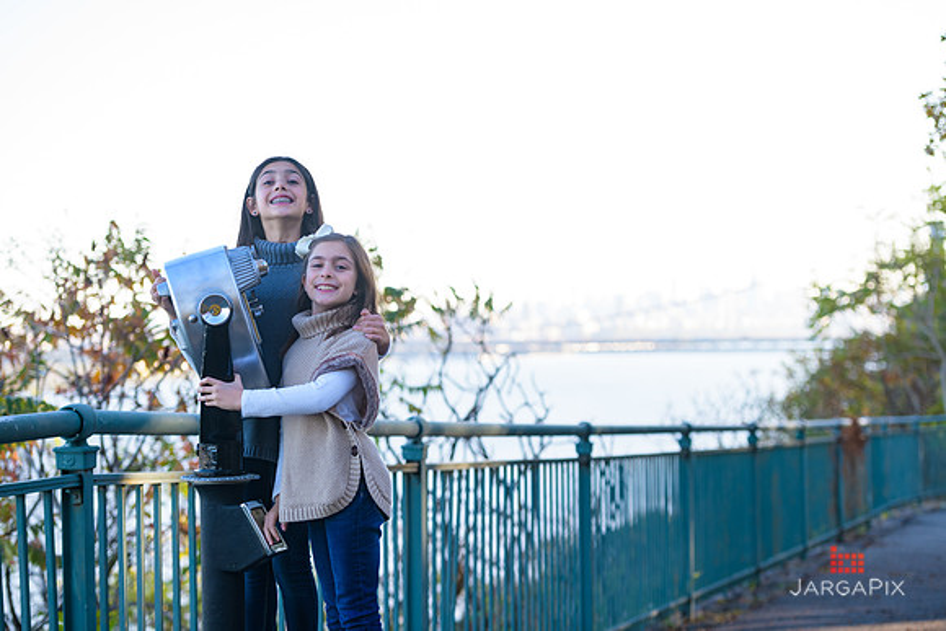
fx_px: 2103
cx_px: 473
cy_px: 316
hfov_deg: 25.4
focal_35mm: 80
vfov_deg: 17.1
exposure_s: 1/250
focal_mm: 80
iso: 200
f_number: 4
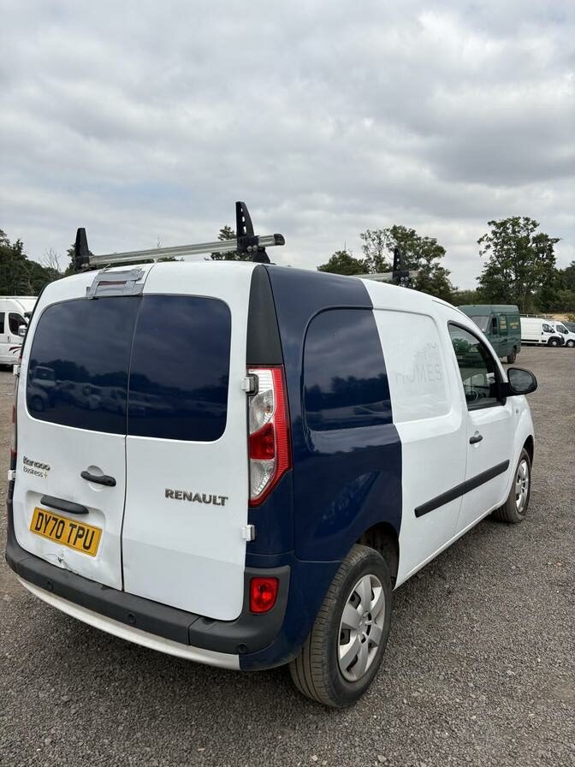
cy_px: 384
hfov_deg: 53.1
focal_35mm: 26
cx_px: 288
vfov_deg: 67.3
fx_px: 576
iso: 50
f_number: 1.6
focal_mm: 5.96
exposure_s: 1/3831
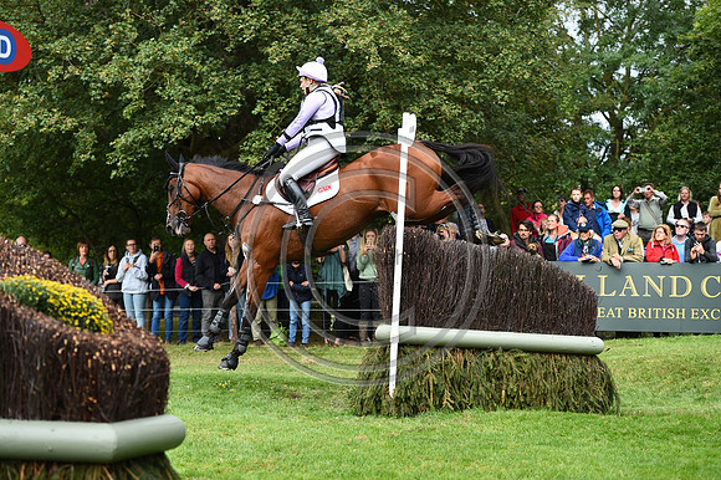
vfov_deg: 19.4
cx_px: 360
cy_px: 240
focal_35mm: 70
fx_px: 1401
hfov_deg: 28.9
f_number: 3.5
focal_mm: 70
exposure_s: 1/1250
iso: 360
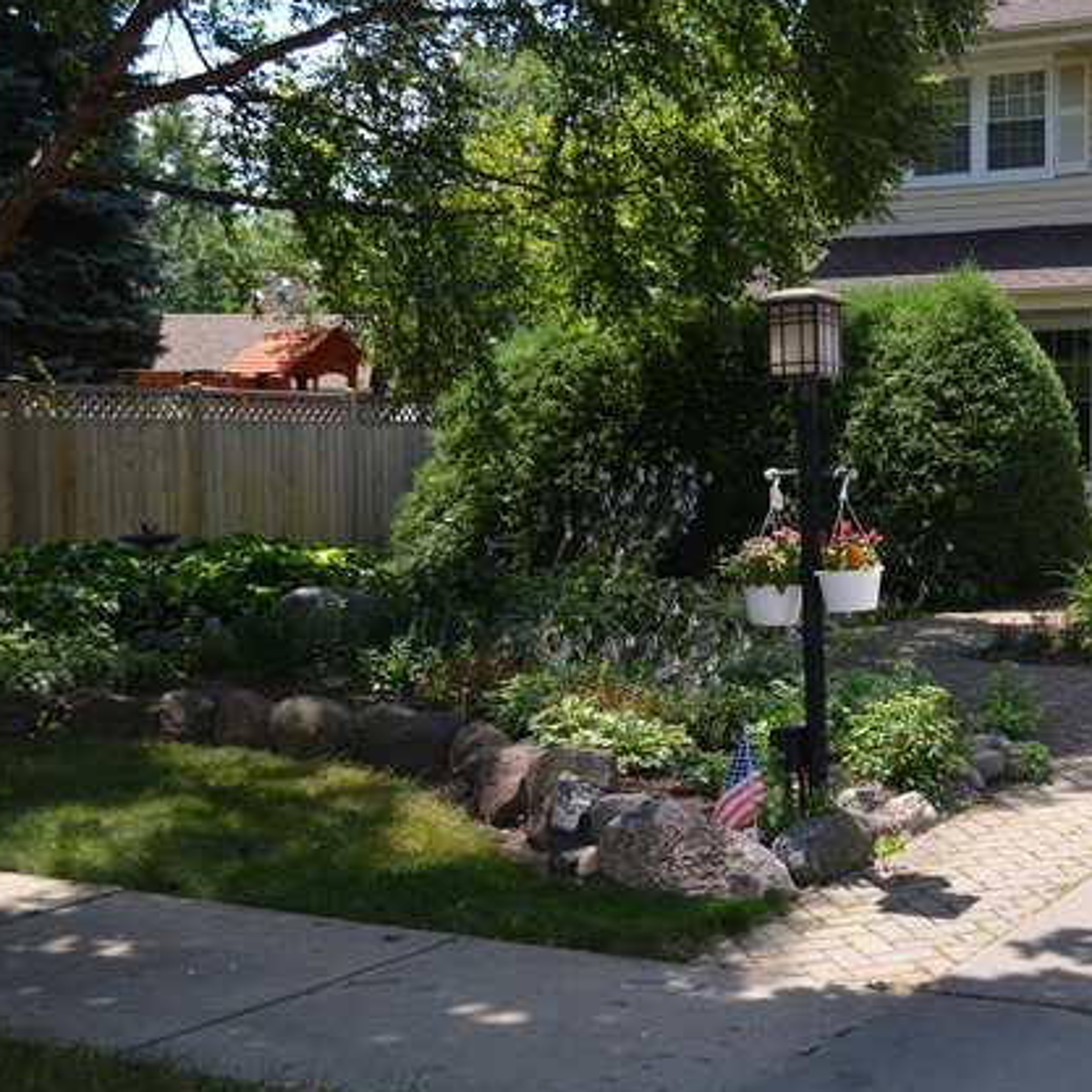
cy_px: 545
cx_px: 767
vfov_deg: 30.2
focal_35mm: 57
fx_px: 2022
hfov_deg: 29.9
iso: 100
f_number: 5.6
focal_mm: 29
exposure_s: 1/250
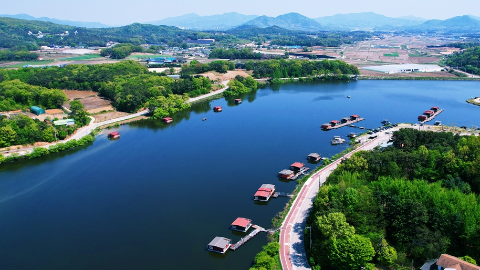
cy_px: 135
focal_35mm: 29
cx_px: 282
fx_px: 369
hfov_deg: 65.6
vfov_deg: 40.2
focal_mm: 8.38
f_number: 2.8
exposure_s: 1/2000
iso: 130
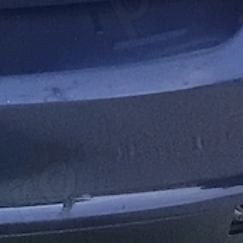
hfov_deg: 12.0
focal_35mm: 130
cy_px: -372
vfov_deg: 11.0
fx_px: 1032
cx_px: -240
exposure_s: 1/314
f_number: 2.2
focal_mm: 1.65
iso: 58
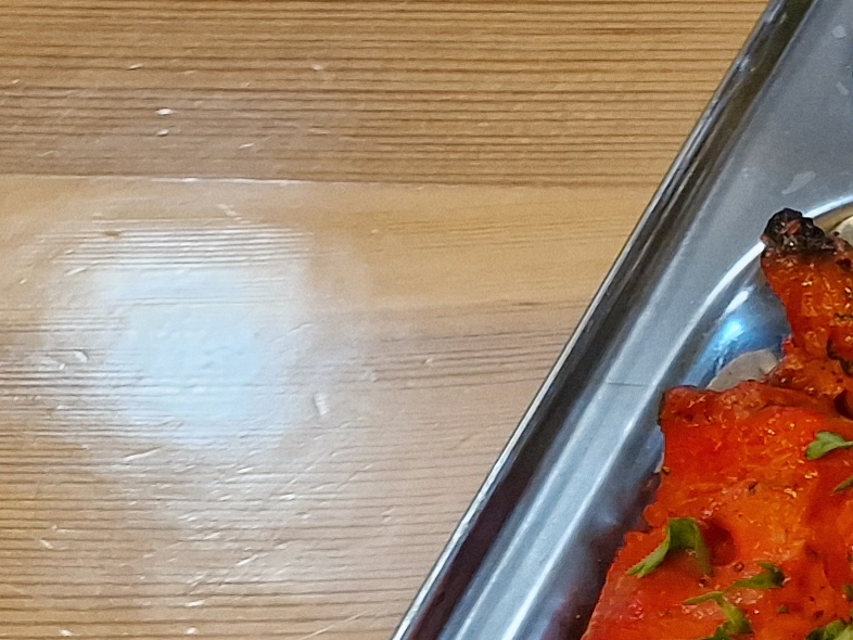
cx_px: 2062
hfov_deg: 12.8
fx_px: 2884
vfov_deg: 12.5
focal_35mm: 117
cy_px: 25
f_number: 1.8
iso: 400
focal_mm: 6.4
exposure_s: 1/100
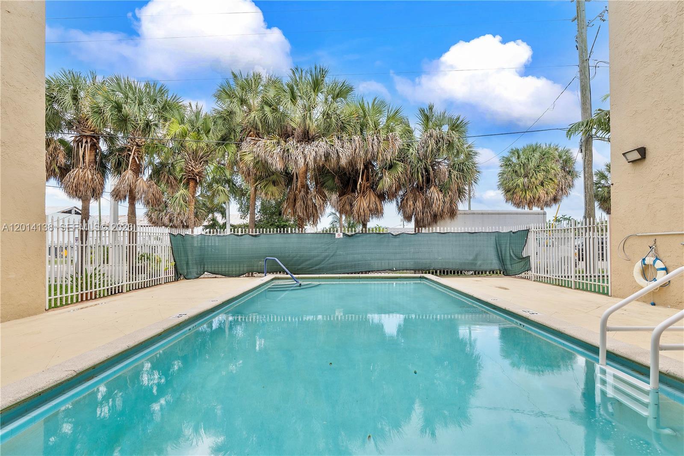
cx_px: 342
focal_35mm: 17
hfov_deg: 93.3
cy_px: 228
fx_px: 323
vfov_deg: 70.4
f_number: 10
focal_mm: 17
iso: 100
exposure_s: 1/50
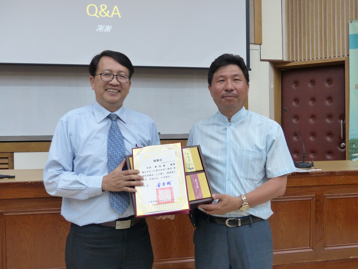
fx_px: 372
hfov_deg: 51.4
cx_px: 179
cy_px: 134
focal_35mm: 36
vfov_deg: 39.7
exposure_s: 1/40
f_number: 2.8
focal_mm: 6.4
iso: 400
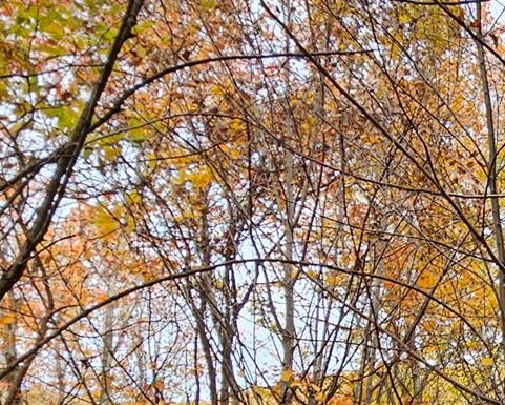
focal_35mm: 54
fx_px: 807
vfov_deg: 24.8
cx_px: 774
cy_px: 511
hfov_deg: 25.4
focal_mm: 2.2
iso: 50
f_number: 2.2
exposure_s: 1/426
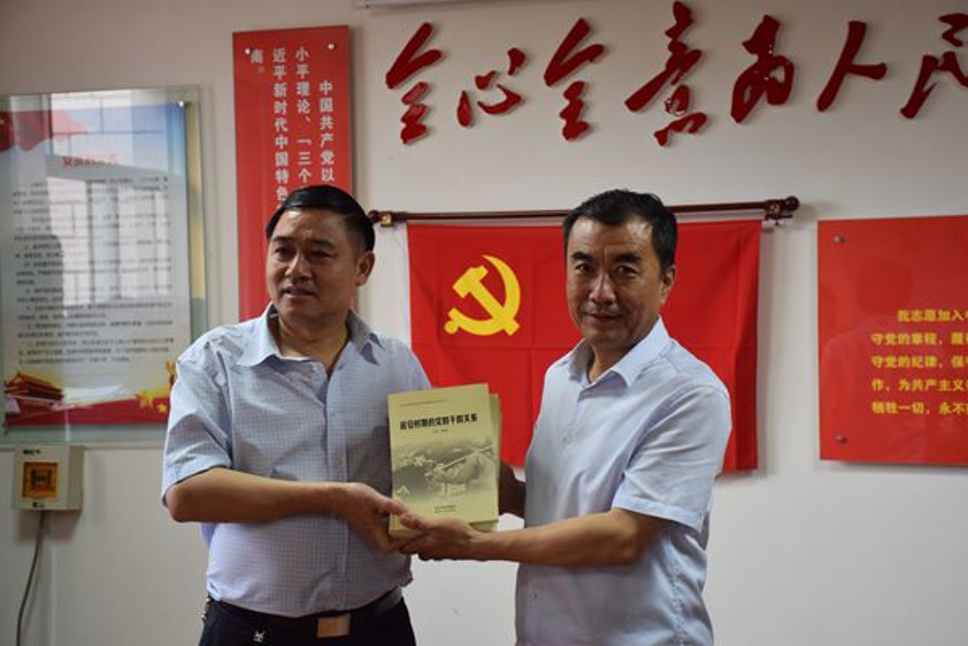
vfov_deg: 20.2
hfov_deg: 29.9
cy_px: 323
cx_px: 484
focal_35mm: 68
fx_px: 1815
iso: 1100
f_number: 4.5
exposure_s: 1/60
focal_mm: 45
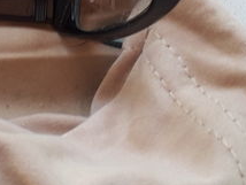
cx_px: -76
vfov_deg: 11.5
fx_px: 896
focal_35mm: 126
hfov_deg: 14.9
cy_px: -41
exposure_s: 1/100
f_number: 1.9
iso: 40
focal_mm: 3.6
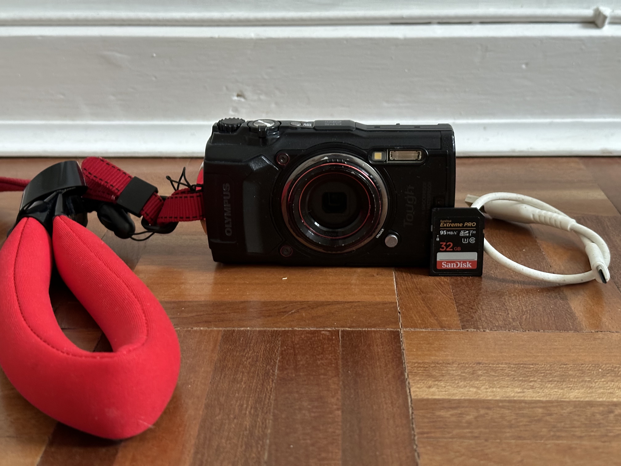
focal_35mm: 48
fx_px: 861
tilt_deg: -23.2
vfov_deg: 30.3
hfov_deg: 39.7
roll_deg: +0.6
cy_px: 233
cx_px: 310
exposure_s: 1/35
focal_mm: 6.86
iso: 500
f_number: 1.78
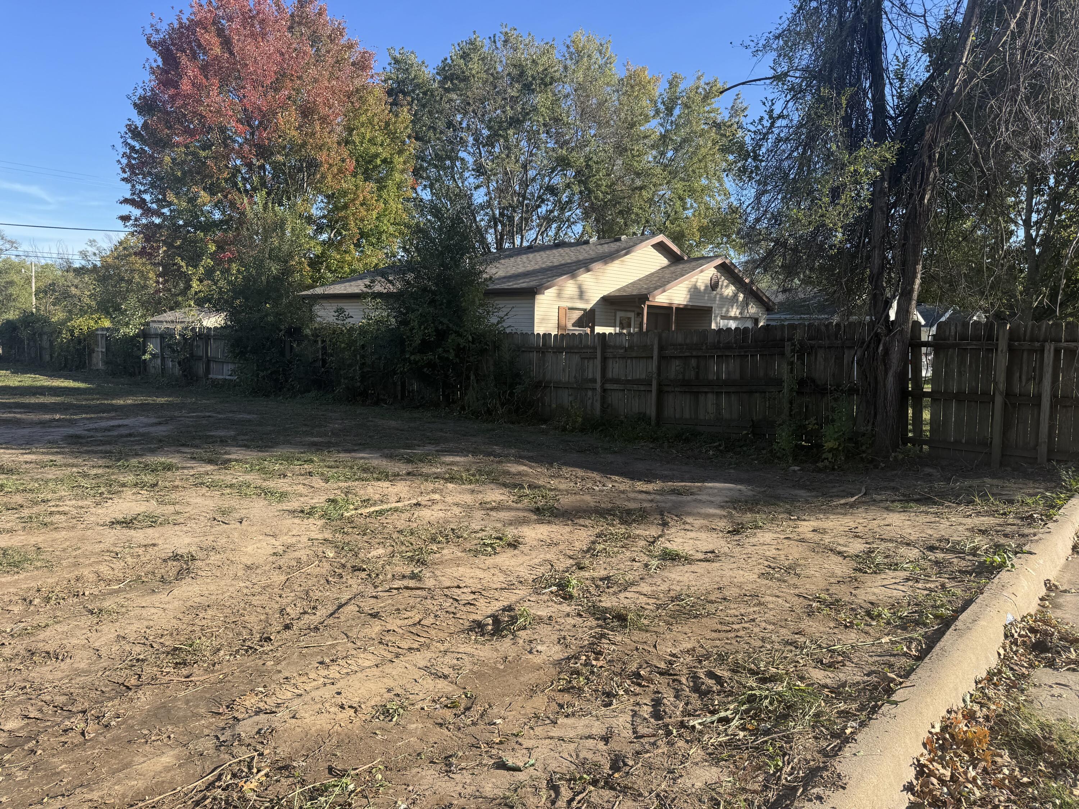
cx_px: 540
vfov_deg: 56.8
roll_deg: -0.8
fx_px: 748
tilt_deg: -6.3
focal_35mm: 24
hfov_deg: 71.6
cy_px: 404
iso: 80
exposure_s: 1/1721
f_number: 1.78
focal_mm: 6.76
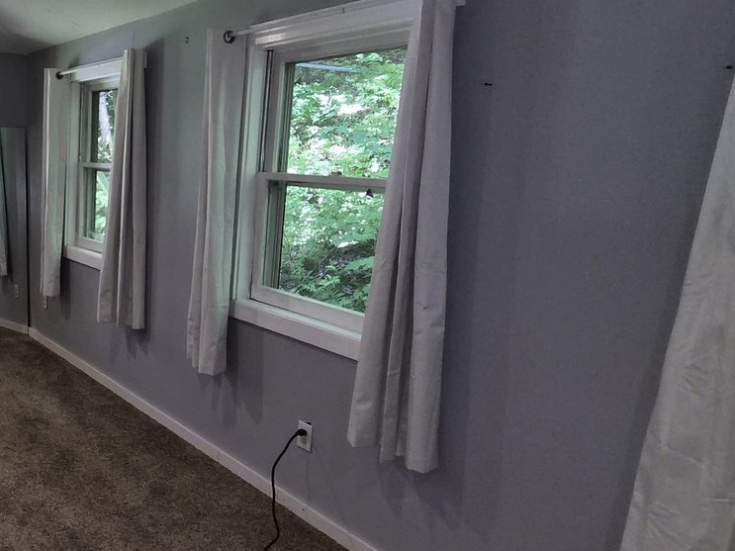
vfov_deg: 49.6
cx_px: 23
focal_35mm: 28
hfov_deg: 52.3
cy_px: 233
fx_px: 594
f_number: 2.2
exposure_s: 1/60
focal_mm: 1.7
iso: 125
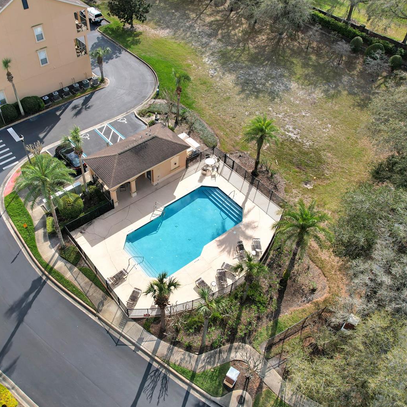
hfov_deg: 55.3
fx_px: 386
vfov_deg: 55.6
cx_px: 166
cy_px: 208
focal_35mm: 29
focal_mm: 8.38
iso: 100
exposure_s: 1/1500
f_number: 2.8
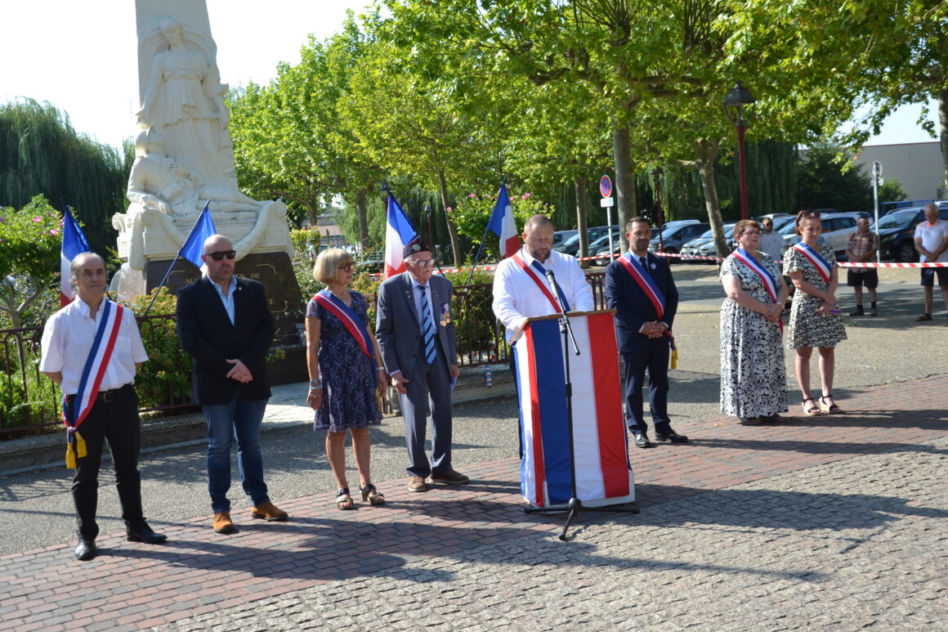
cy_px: 316
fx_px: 1027
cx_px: 474
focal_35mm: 39
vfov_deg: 34.2
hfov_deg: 49.6
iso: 100
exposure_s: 1/160
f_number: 6.3
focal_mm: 26
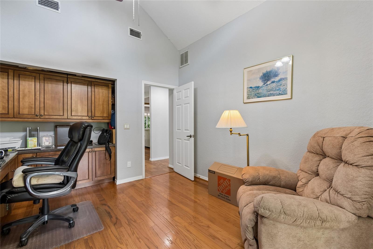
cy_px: 124
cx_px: 186
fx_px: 155
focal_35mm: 15
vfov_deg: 77.3
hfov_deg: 100.4
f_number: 7.1
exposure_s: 1/5
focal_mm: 10
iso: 100
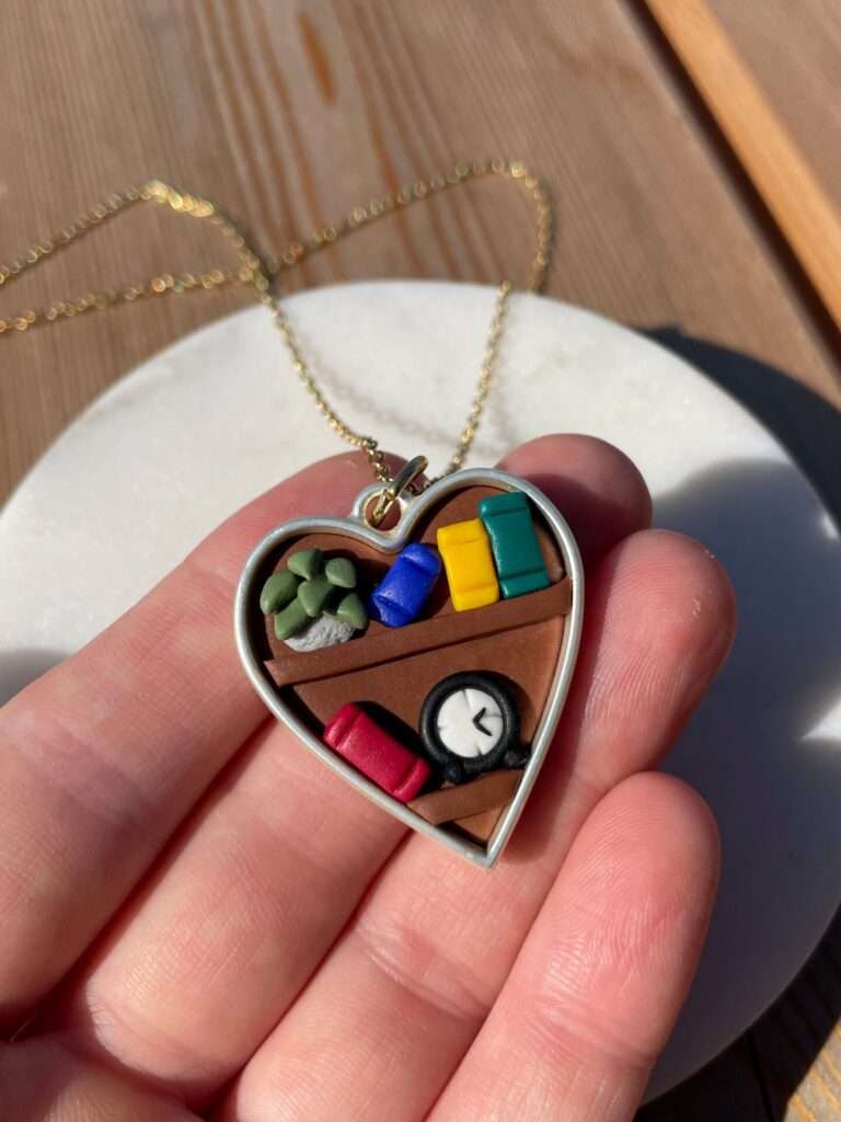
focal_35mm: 26
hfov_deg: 53.1
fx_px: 842
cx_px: 420
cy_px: 561
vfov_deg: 67.3
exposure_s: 1/4831
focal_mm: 4.2
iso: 32
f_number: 1.6
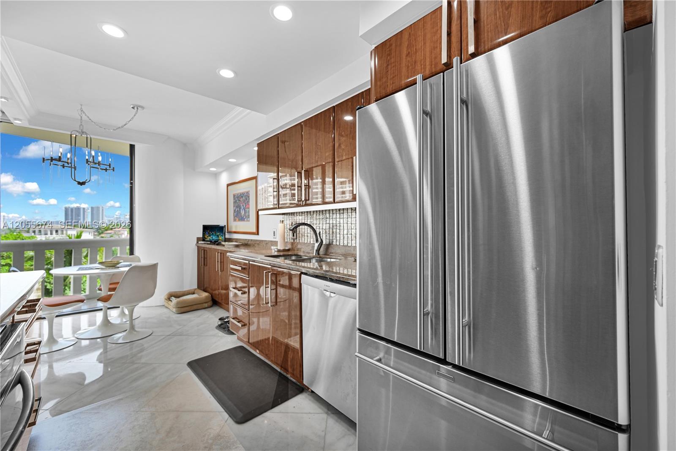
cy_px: 226
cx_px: 338
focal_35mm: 14
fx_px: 263
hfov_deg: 104.2
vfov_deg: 81.2
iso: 100
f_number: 4
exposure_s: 1/20
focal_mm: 14
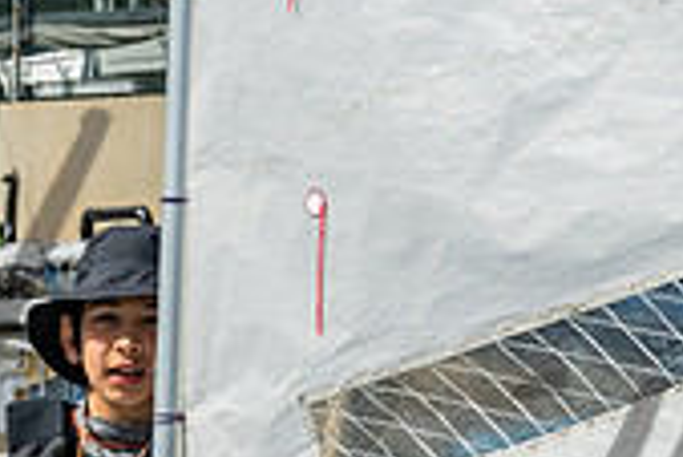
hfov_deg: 9.1
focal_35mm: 226
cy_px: 568
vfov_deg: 6.1
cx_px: 150
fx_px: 4291
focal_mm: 66
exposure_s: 1/250
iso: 250
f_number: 10
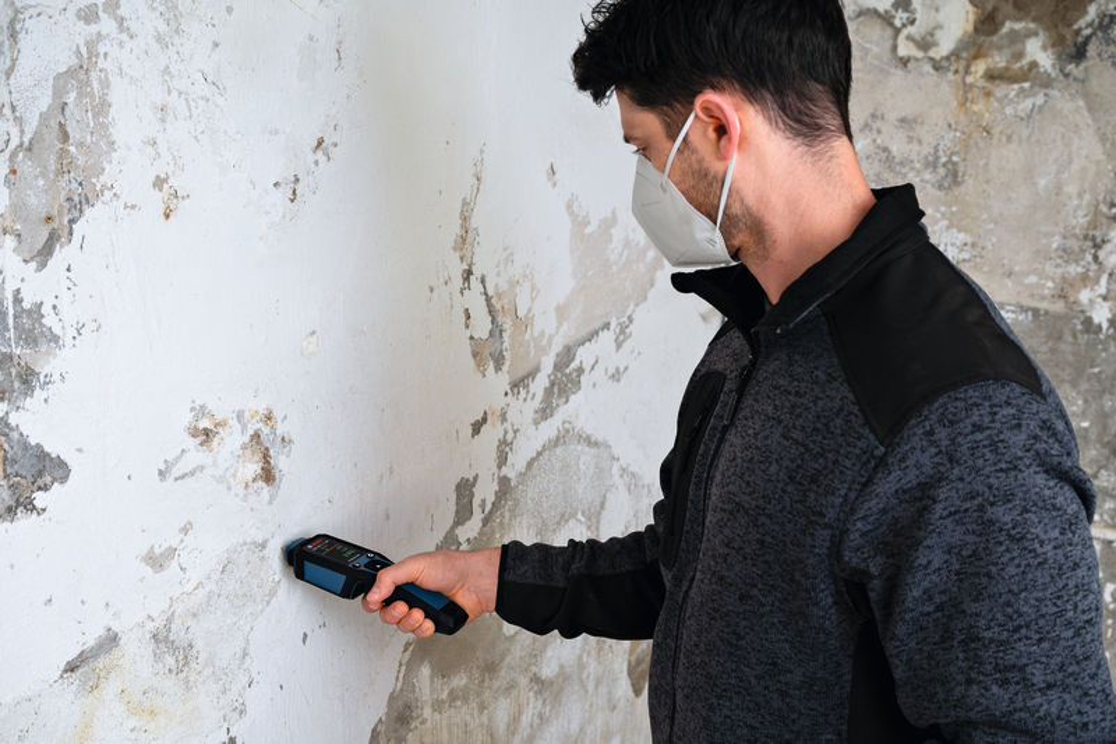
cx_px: 558
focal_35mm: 43
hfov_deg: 45.4
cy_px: 372
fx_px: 1333
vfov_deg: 31.2
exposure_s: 1/125
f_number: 6.3
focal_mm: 43
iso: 640
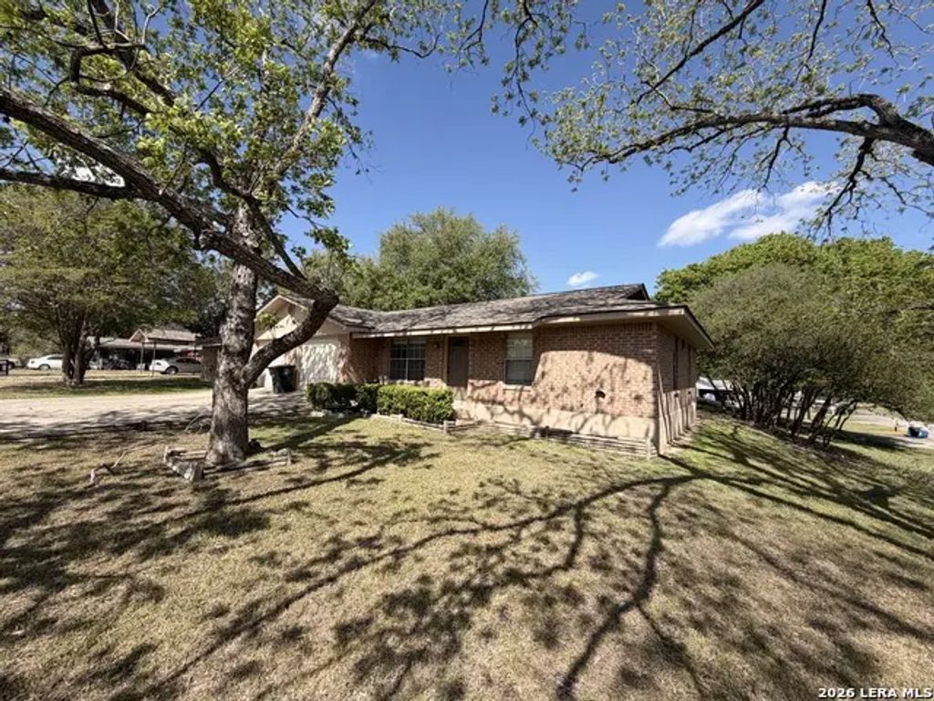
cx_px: 467
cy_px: 350
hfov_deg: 102.1
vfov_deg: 85.7
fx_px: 378
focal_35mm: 14
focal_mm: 2.22
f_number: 2.2
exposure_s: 1/770
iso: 32
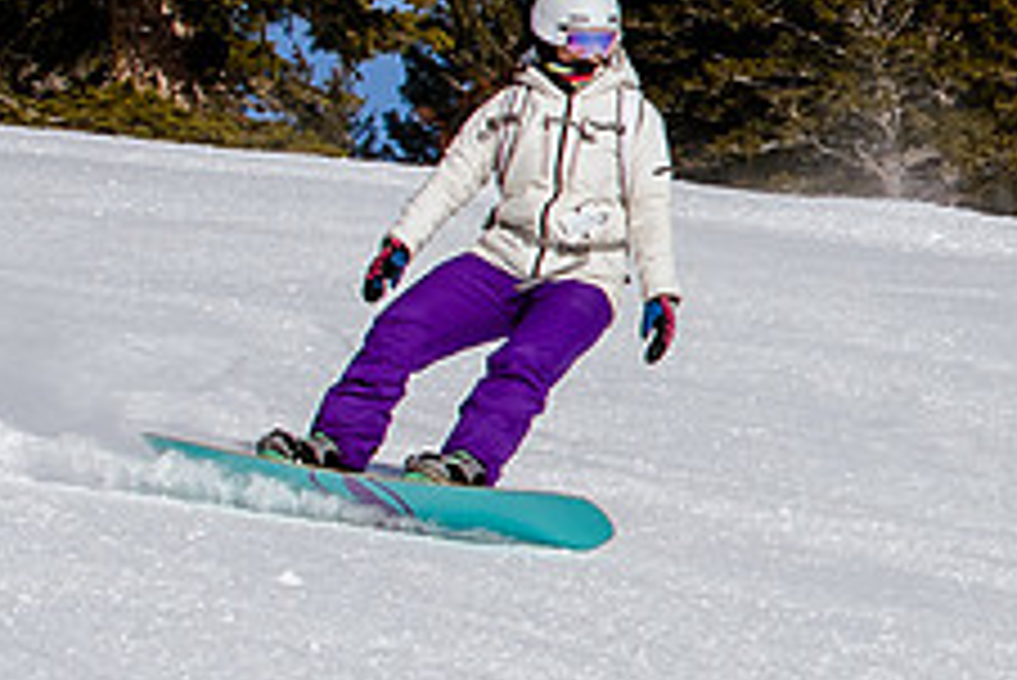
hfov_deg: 8.5
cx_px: 1382
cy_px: 147
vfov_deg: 5.8
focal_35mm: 238
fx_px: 6728
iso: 160
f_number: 8
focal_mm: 34
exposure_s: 1/1000
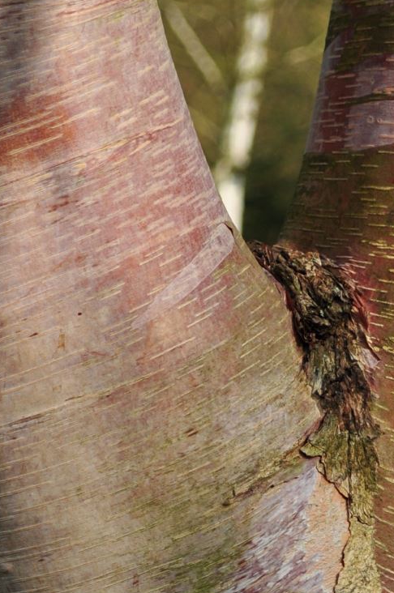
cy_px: 555
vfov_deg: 11.2
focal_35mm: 183
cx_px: 398
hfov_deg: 7.4
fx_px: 3013
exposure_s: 1/800
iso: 200
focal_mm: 42
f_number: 5.3
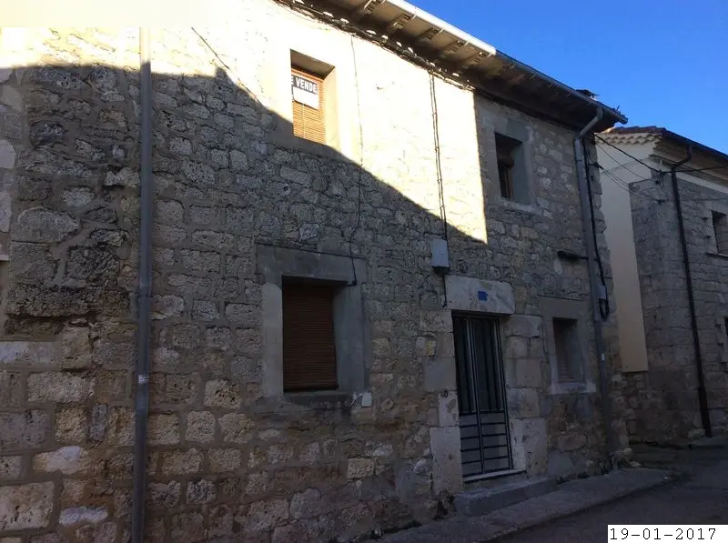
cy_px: 272
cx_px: 364
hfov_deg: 55.4
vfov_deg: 42.8
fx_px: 693
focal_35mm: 33
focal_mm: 3.3
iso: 32
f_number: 2.4
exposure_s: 1/608
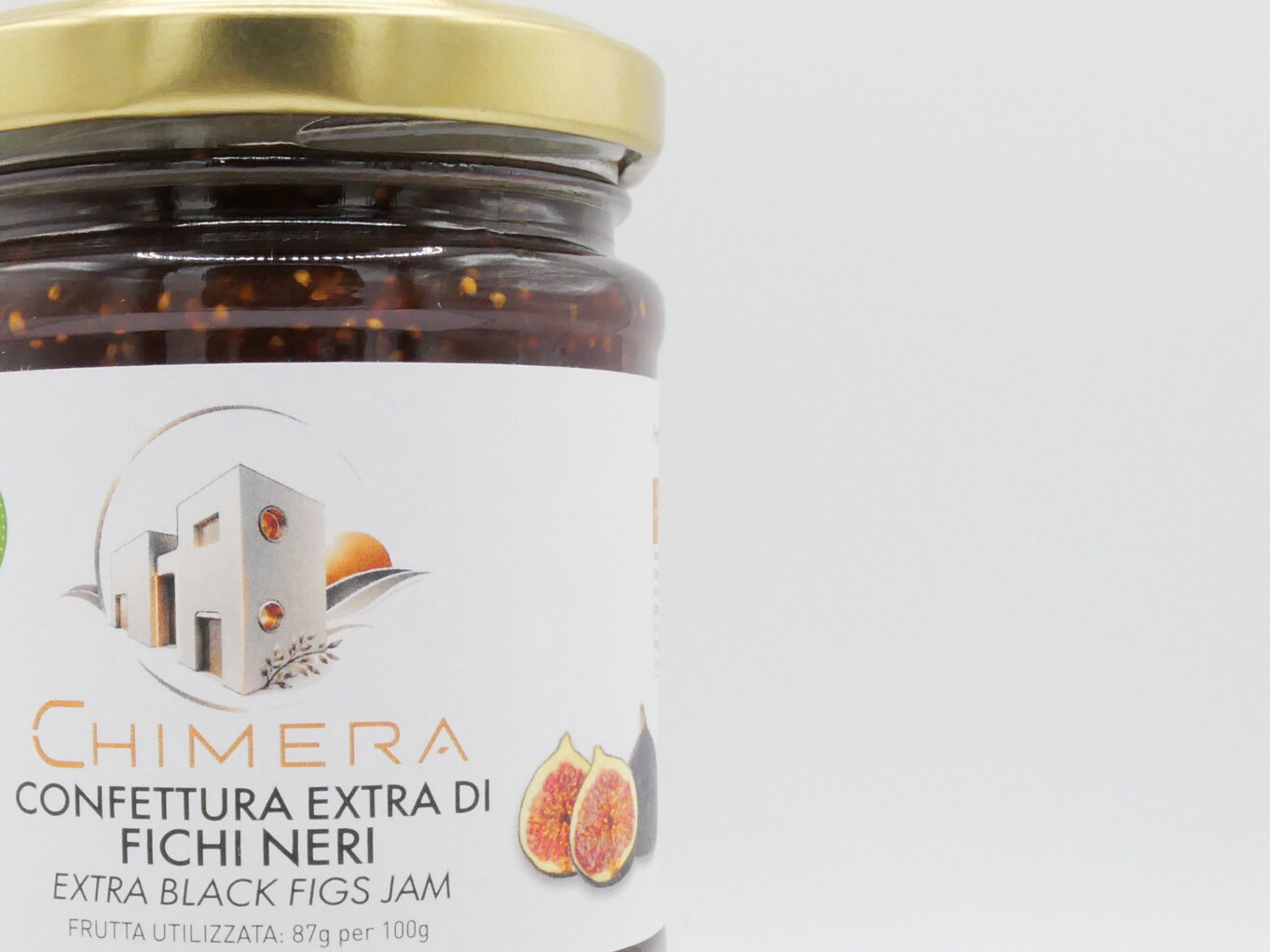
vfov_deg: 23.3
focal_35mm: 62
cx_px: 261
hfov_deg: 30.5
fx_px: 2274
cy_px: 773
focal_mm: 5.8
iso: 80
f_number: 5.6
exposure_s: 1/80
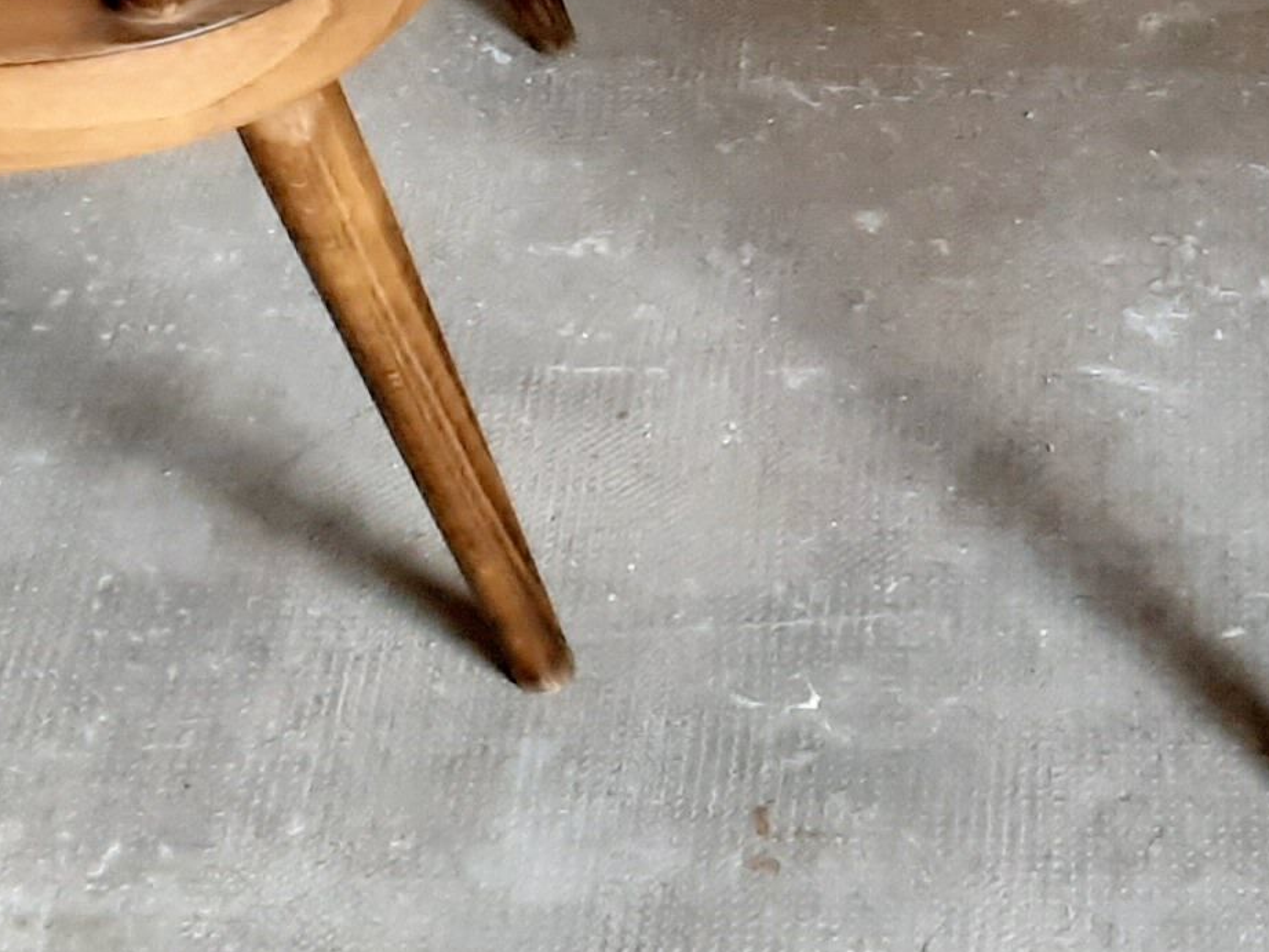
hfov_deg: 16.2
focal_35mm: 121
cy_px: -623
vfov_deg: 11.6
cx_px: 1002
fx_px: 4436
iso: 160
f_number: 1.9
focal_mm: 3.6
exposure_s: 1/50
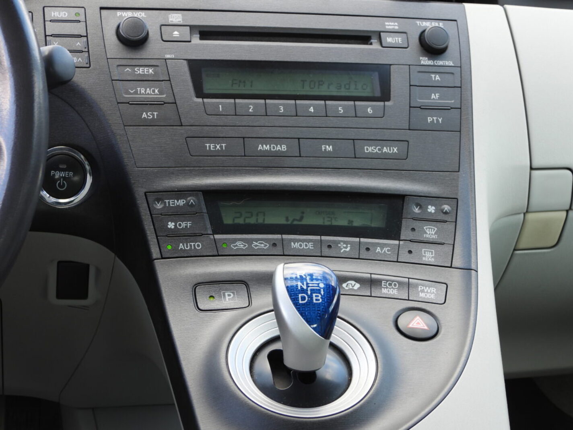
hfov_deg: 27.8
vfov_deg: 21.0
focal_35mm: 70
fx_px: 1159
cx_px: 286
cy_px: 215
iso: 100
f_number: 3.5
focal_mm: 12.6
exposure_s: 1/60
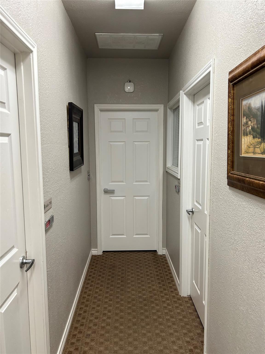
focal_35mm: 26
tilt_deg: -6.0
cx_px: 132
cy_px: 177
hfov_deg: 53.1
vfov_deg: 67.3
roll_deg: -0.9
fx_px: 265
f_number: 1.5
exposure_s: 1/120
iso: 125
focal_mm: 5.7
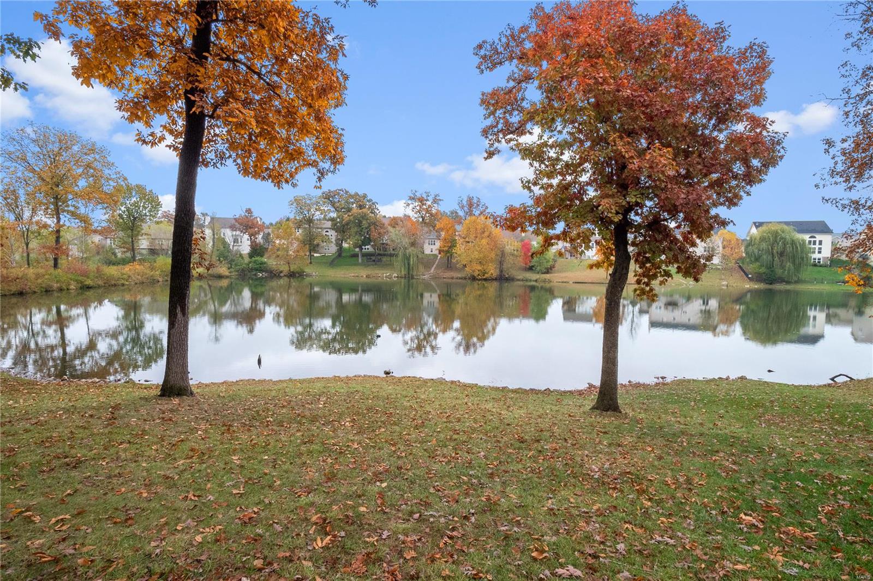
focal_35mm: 16
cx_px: 436
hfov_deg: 96.7
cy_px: 290
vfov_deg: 73.7
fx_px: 388
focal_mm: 8
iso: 400
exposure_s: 1/50
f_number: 10
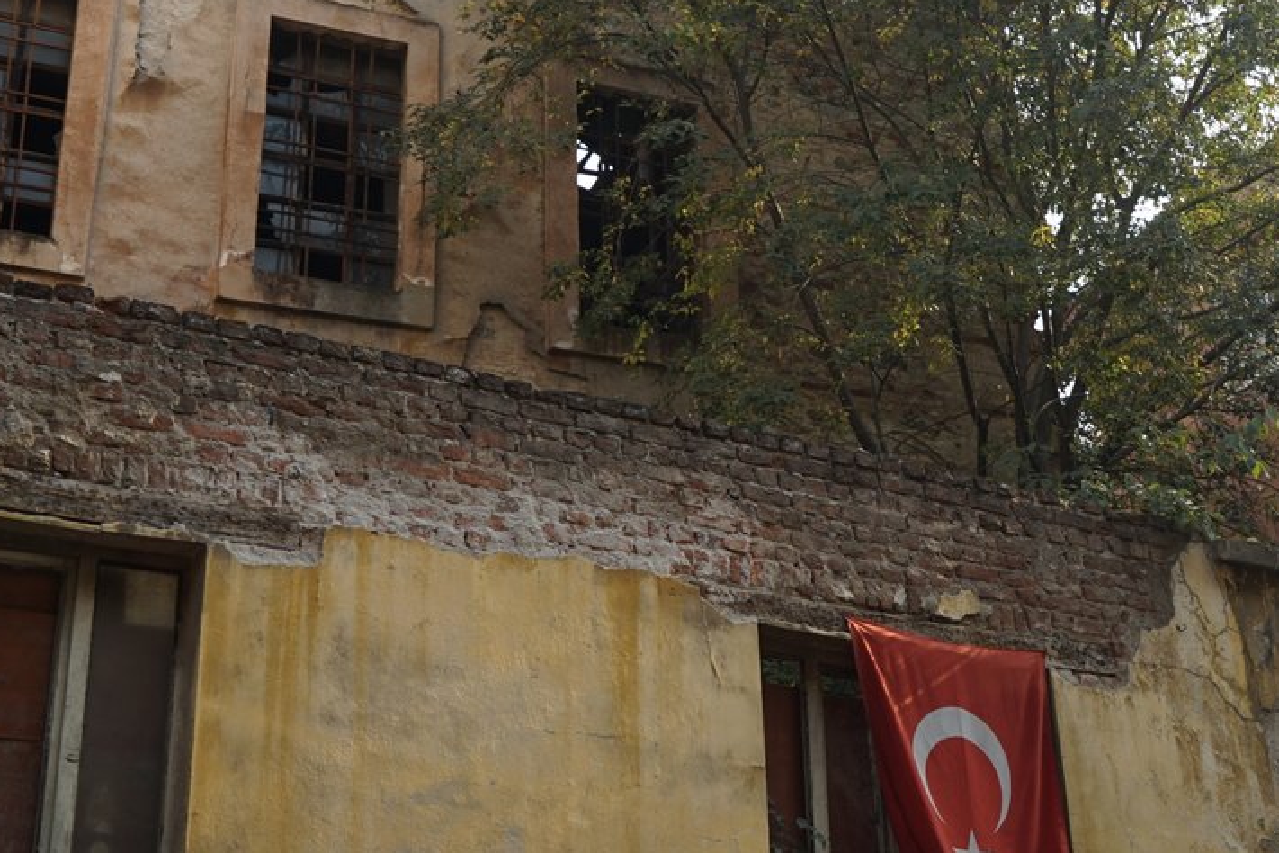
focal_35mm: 54
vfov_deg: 25.0
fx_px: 1918
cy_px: 319
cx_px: 669
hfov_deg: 36.9
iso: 100
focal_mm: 24
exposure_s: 1/80
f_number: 8
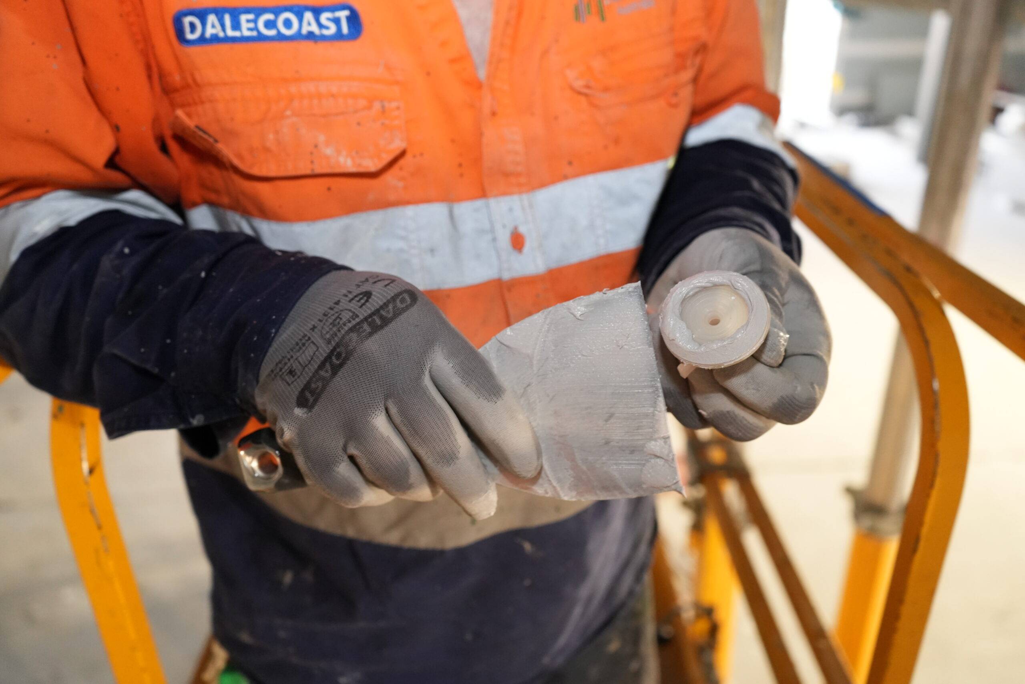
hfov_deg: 65.5
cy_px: 342
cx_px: 512
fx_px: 797
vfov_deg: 46.4
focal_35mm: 28
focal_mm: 28
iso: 4000
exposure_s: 1/60
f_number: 3.5
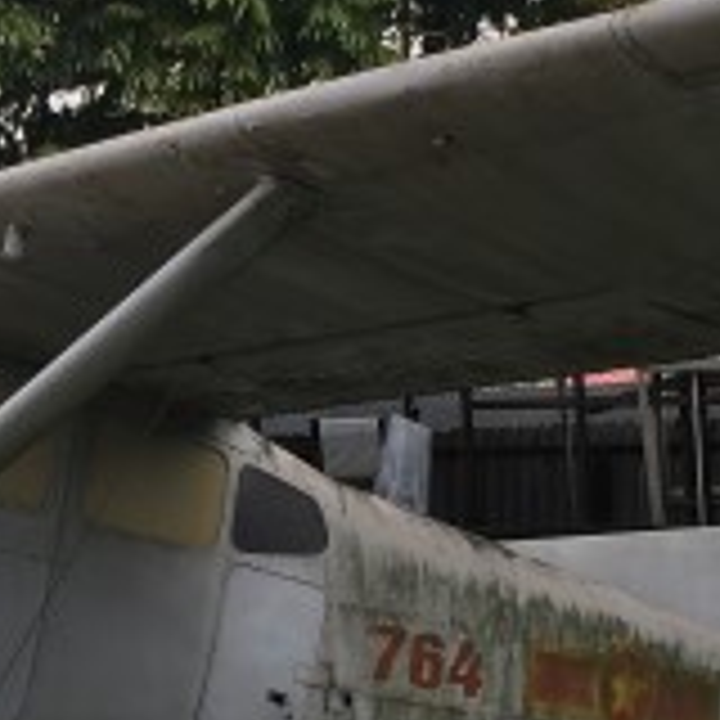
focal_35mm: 120
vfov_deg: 14.5
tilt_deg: +1.4
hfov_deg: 14.4
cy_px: 508
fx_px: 2824
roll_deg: +0.1
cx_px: 61
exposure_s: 1/663
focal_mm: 4.15
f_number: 2.2
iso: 25
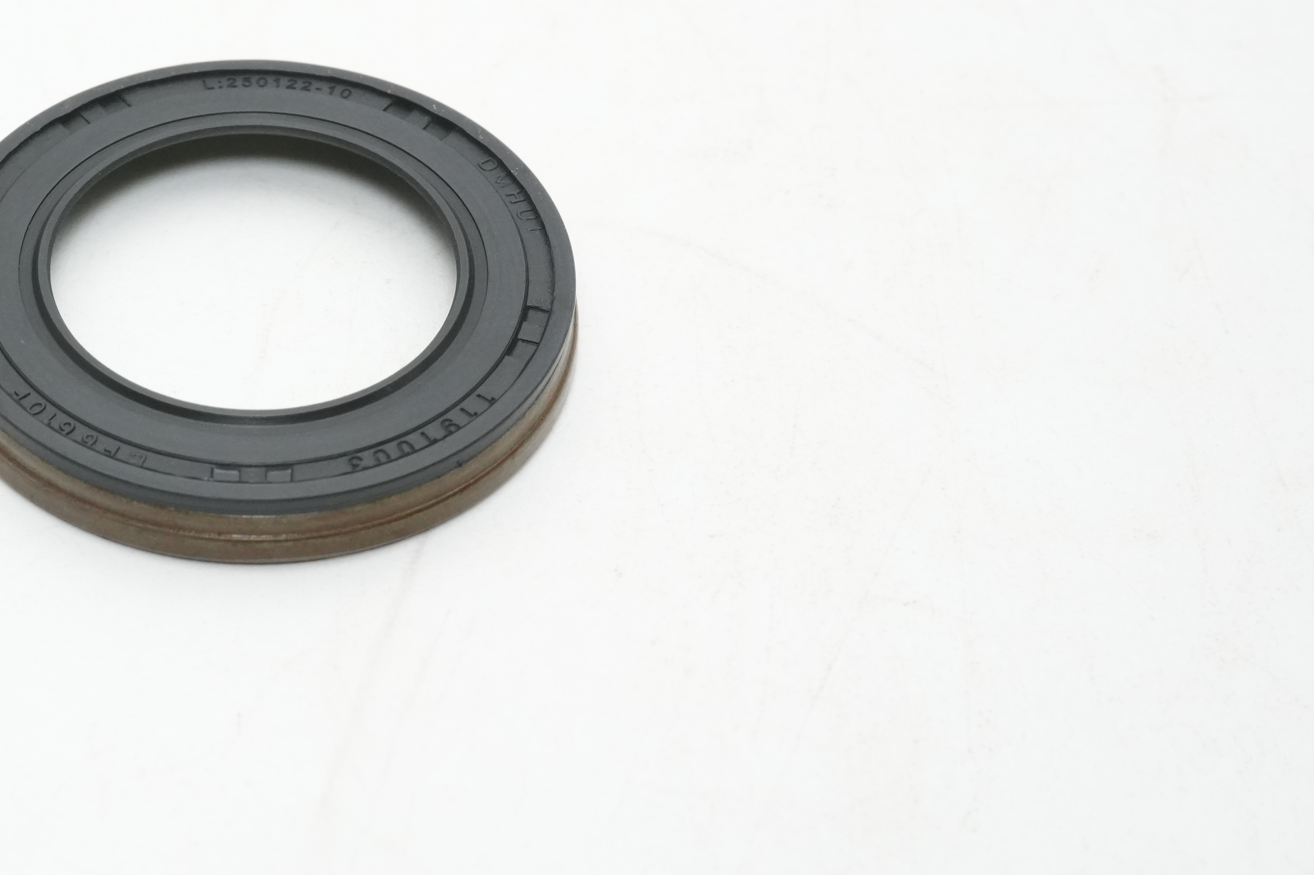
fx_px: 2993
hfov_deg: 24.3
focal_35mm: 82
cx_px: 214
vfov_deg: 16.6
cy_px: 265
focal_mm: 32
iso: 2000
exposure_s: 1/160
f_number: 11
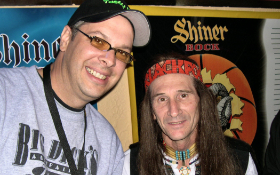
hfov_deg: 43.4
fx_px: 351
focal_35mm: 46
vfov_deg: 27.9
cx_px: 126
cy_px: 102
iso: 100
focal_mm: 8
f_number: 2.8
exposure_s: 1/60
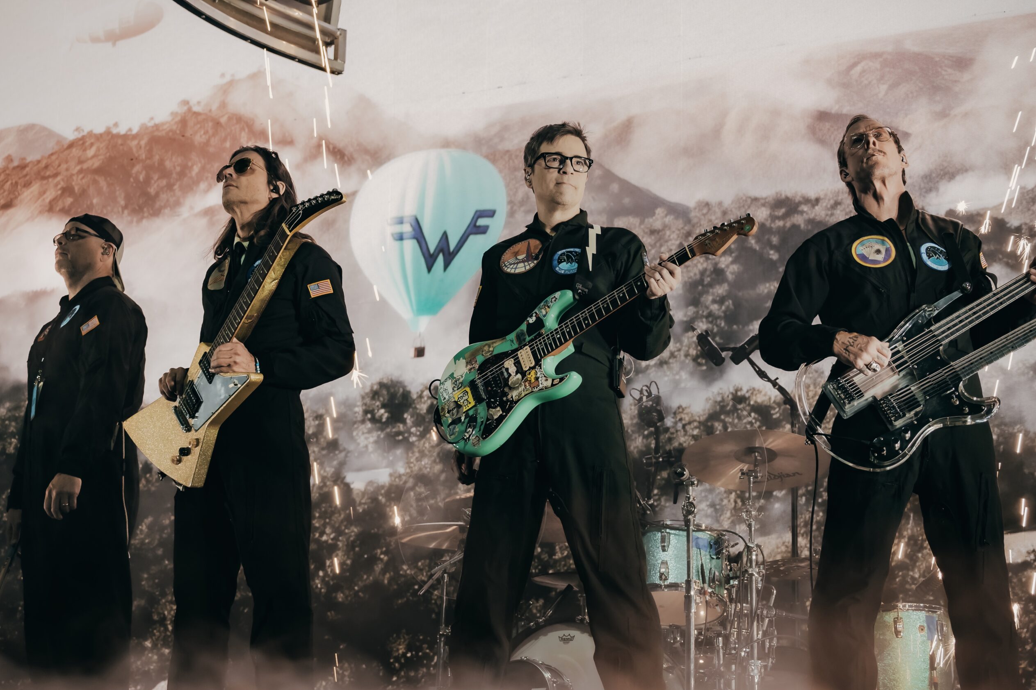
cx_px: 512
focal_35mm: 76
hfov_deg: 26.7
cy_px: 343
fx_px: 2187
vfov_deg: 17.9
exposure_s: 1/125
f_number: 4.5
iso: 800
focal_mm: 50
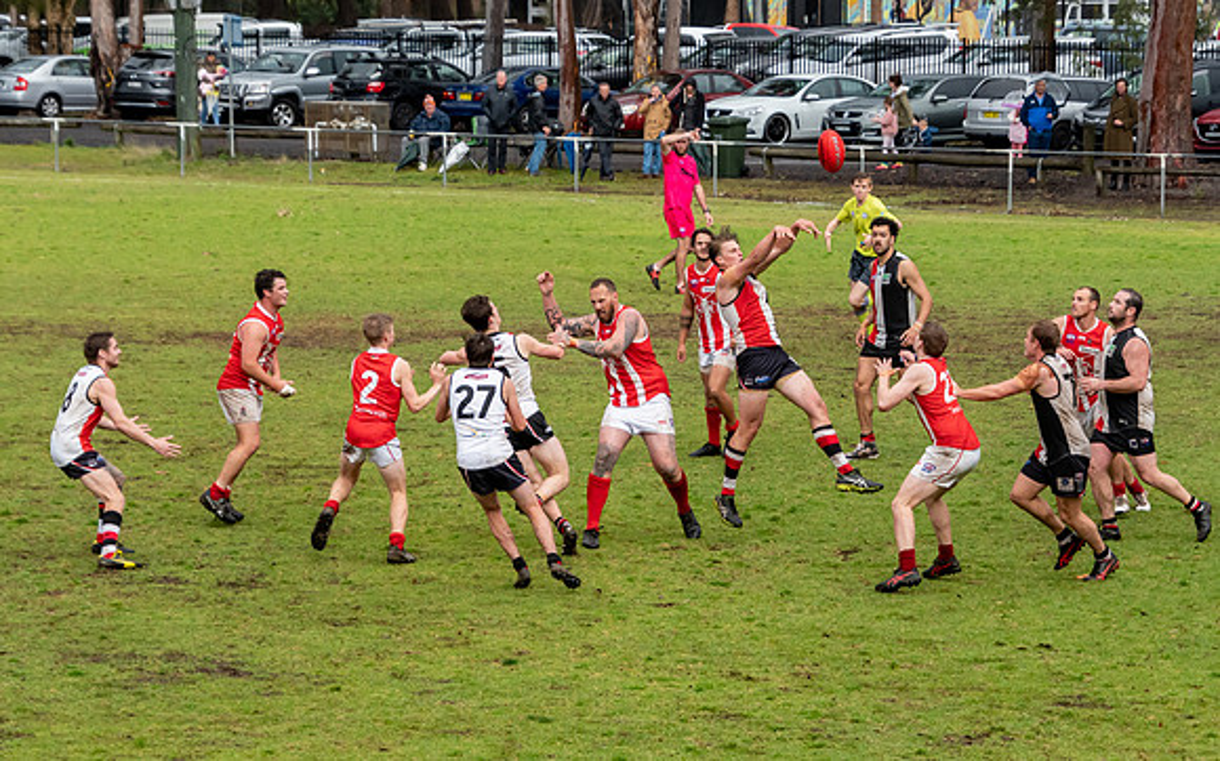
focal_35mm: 158
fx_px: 5250
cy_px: 329
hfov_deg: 13.3
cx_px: 590
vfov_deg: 8.3
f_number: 6.3
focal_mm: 92
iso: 800
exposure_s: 1/1600
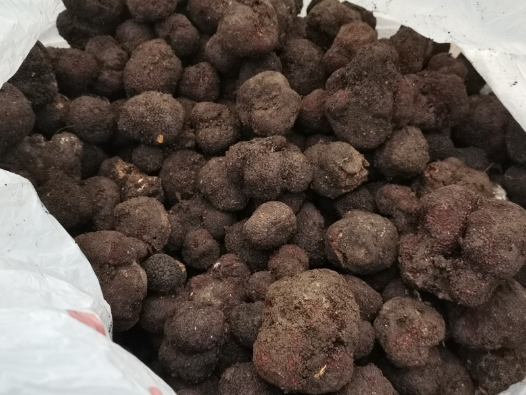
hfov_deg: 46.8
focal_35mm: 40
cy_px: 198
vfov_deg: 36.0
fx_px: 608
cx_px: 263
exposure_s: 1/120
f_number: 1.8
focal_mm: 4.75
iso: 250
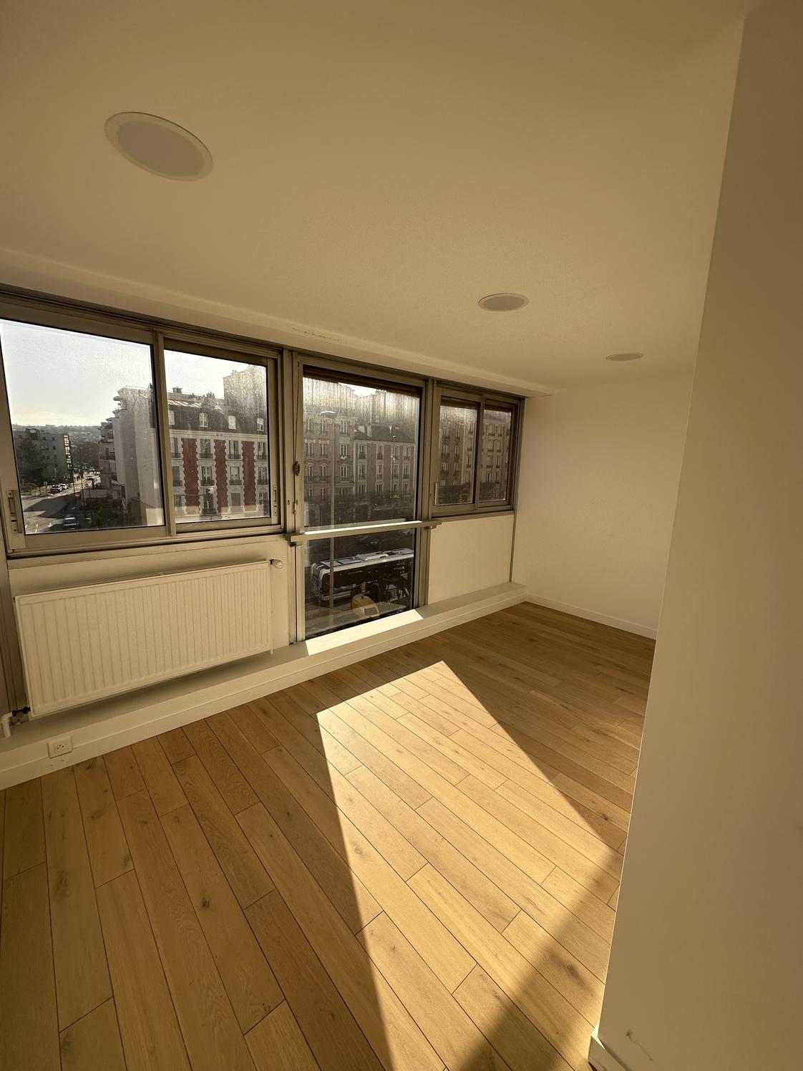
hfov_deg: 85.7
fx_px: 433
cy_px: 536
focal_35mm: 14
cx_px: 402
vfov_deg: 102.1
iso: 50
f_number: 2.2
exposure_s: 1/1366
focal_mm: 2.22
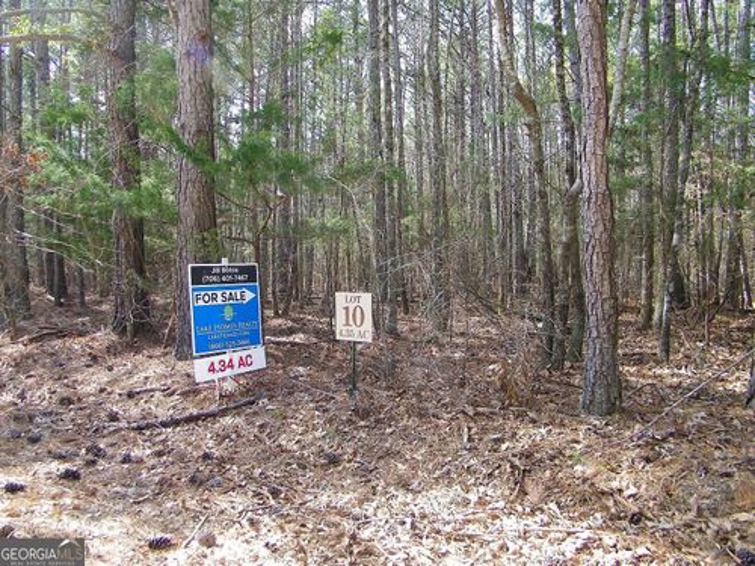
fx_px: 611
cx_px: 378
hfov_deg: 63.4
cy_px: 283
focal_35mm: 28
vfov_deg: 49.7
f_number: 3.5
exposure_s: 1/100
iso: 80
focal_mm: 5
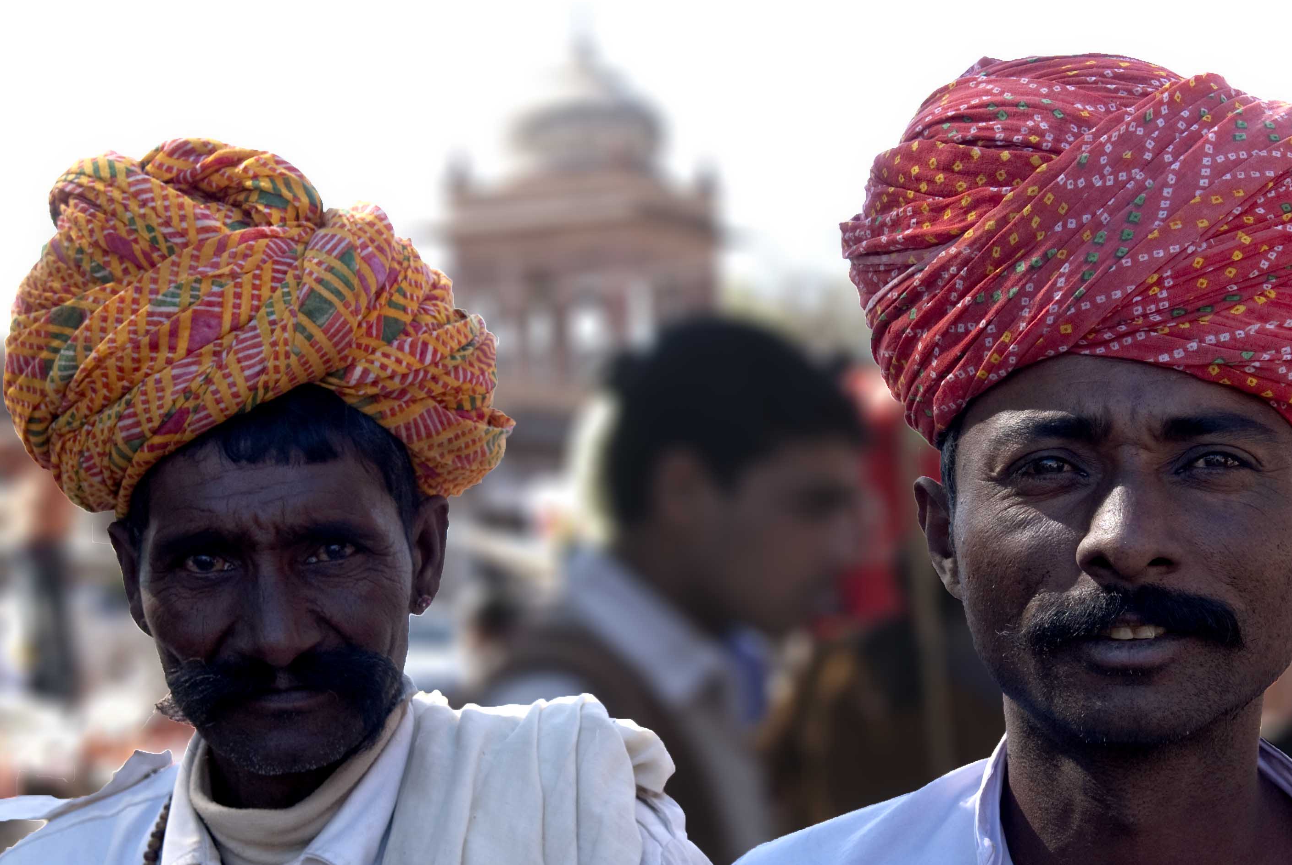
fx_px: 2371
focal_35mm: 66
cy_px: 575
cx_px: 712
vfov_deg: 20.6
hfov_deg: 30.5
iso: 100
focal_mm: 32
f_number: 7.1
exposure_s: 1/80
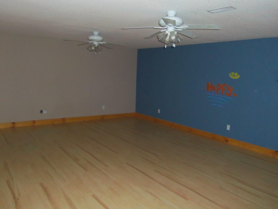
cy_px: 104
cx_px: 139
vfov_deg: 49.7
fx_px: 225
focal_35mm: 28
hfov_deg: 63.4
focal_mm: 5.1
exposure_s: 1/40
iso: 400
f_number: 3.9
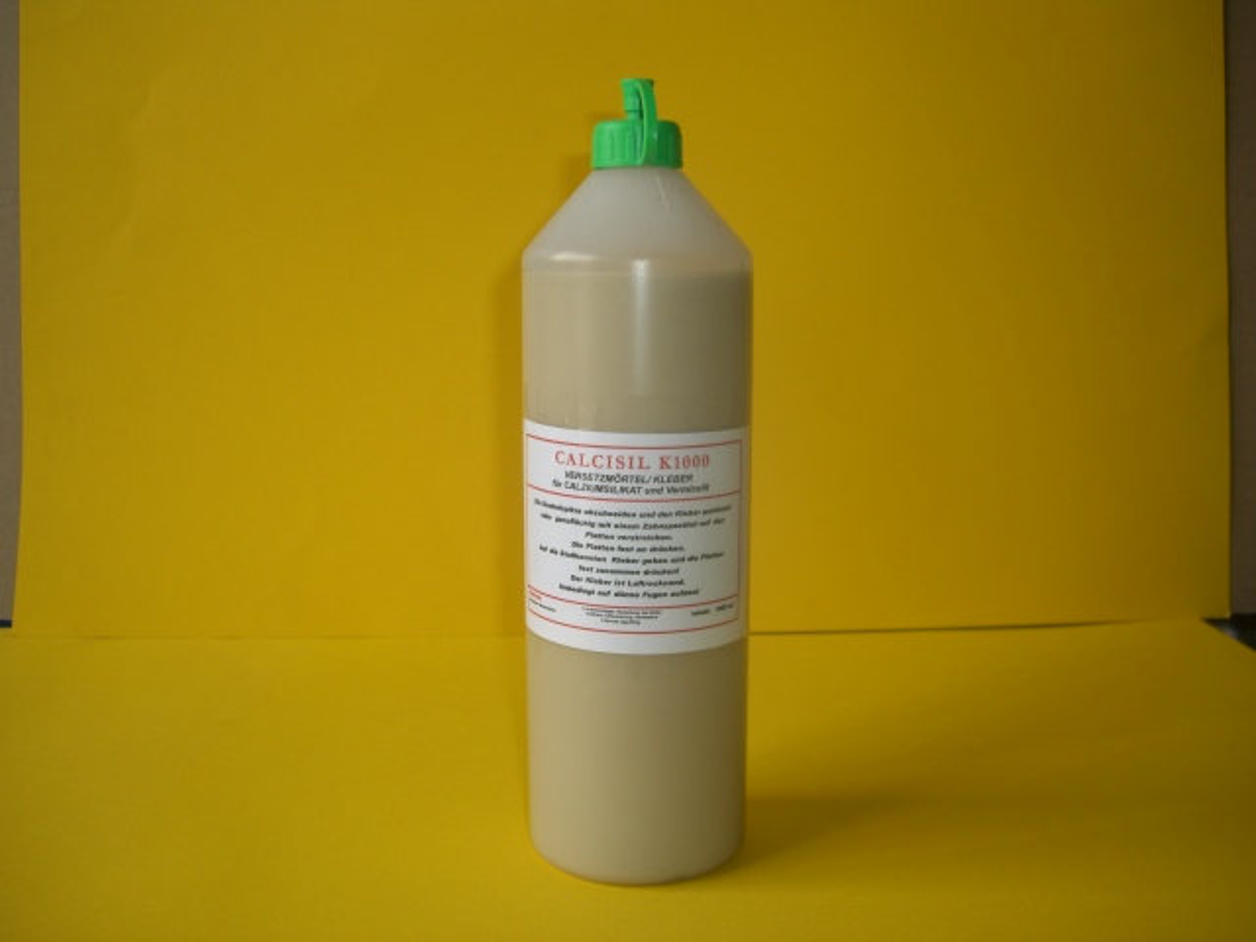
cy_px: 471
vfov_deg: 37.7
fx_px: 1379
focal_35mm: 38
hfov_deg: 49.0
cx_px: 628
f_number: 2.8
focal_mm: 7.9
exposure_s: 1/80
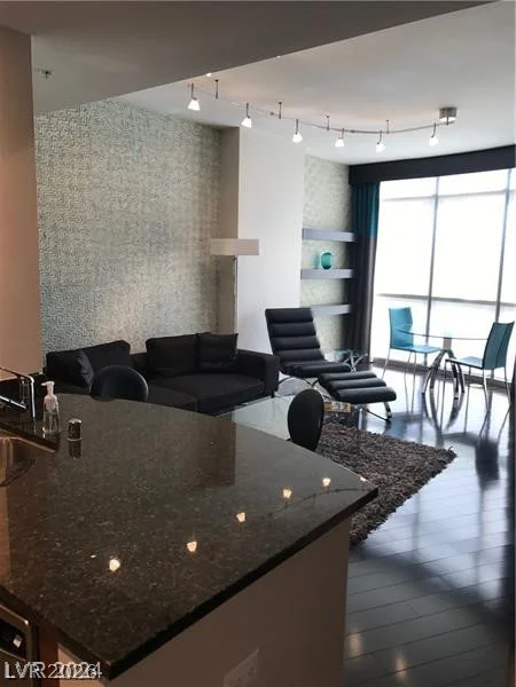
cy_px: 344
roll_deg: -0.4
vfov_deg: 63.4
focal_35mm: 28
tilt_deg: -8.3
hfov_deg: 49.7
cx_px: 258
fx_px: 557
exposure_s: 1/60
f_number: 1.8
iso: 25
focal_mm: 3.99
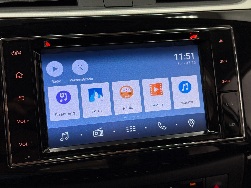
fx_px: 348
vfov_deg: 30.3
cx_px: 126
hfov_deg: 39.7
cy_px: 94
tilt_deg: -25.9
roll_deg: -2.0
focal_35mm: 48
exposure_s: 1/60
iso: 64
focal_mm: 6.76
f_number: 1.78
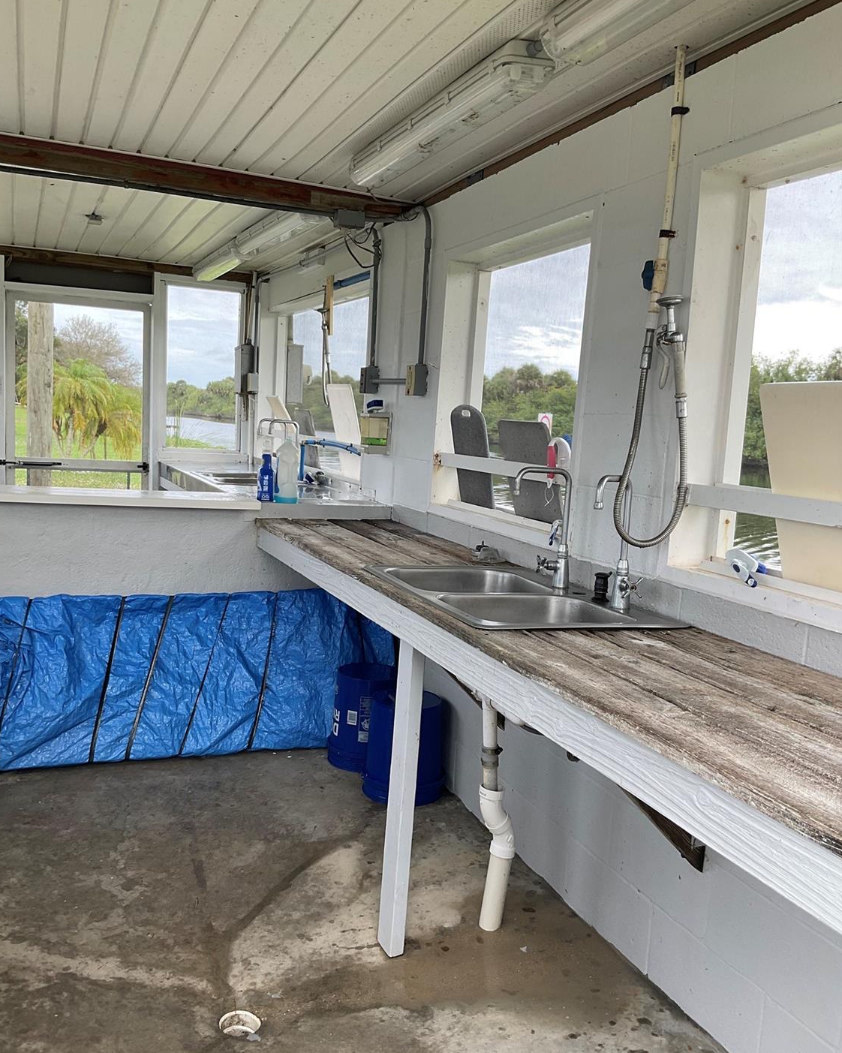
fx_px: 966
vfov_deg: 57.2
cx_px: 412
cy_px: 554
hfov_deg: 47.1
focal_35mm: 31
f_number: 1.8
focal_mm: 3
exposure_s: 1/120
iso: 16
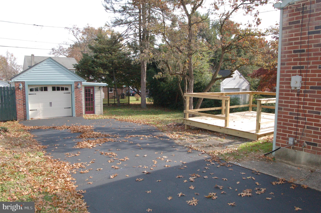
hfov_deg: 70.5
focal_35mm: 26
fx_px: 227
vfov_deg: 50.3
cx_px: 160
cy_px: 106
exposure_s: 1/500
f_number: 9
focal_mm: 17
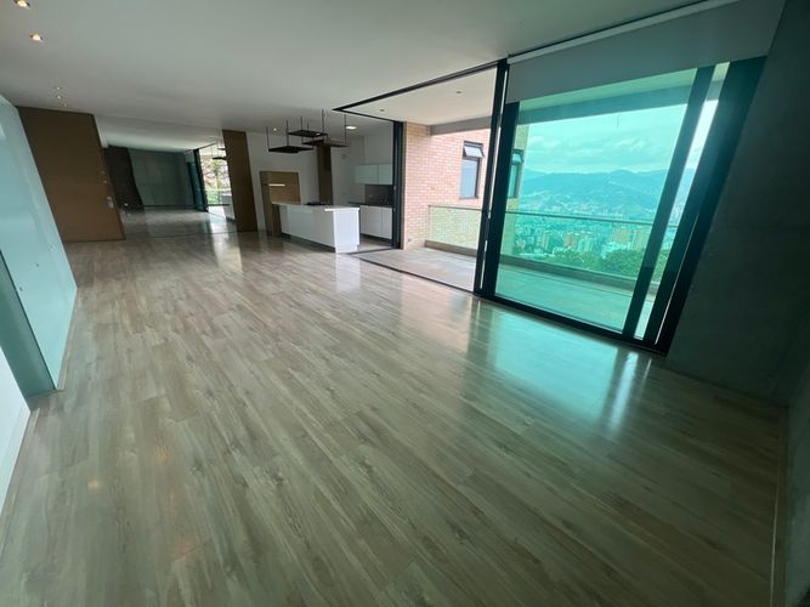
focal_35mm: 13
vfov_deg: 89.9
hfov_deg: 106.2
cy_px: 304
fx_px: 304
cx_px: 405
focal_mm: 1.57
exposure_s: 1/133
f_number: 1.8
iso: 32
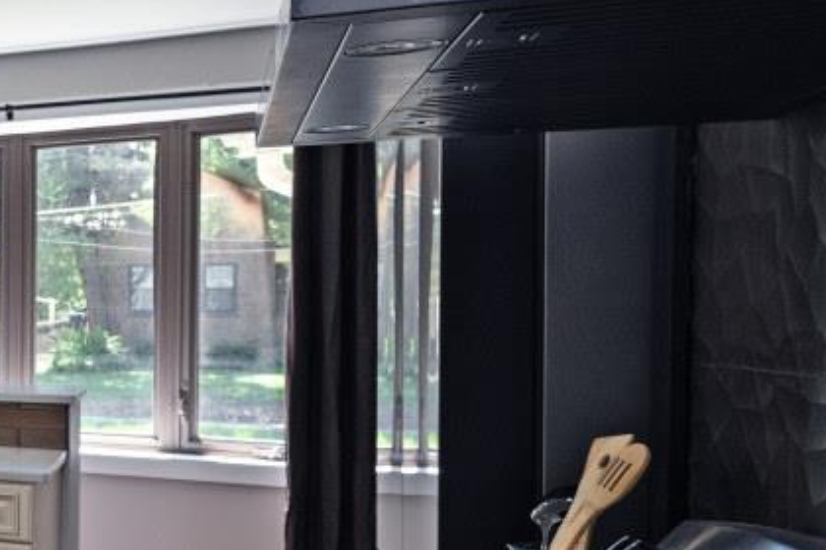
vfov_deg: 27.0
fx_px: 1147
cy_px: 314
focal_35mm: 50
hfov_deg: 23.7
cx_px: -594
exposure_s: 1/125
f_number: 5.6
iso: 200
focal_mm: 14
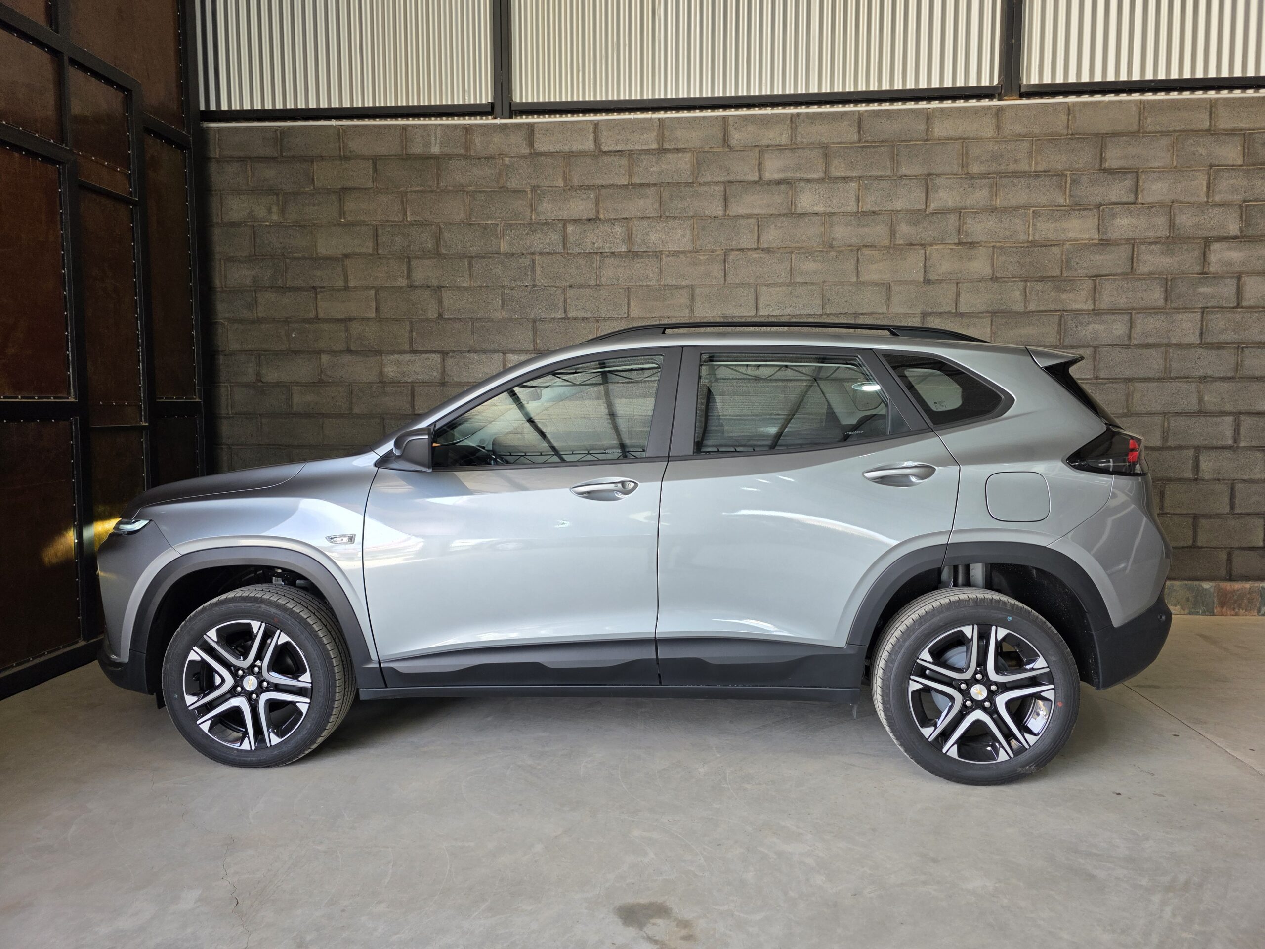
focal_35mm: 23
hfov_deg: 73.9
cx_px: 632
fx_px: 841
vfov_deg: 58.9
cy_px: 474
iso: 100
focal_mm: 6.3
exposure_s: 1/180
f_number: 1.7
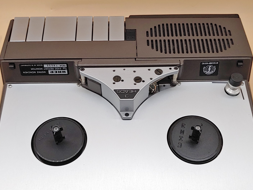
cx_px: 127
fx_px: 387
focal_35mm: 53
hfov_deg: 36.2
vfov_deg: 27.5
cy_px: 94
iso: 50
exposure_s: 1/127
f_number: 1.8
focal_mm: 4.36
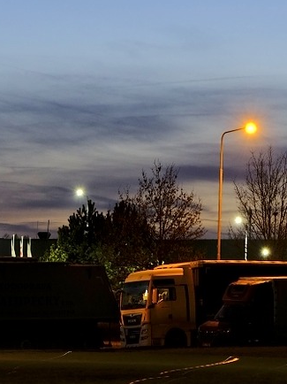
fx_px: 2346
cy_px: -172
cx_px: 262
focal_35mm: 212
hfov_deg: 7.0
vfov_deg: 9.1
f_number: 5.6
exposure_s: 2.3
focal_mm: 57.6
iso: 400
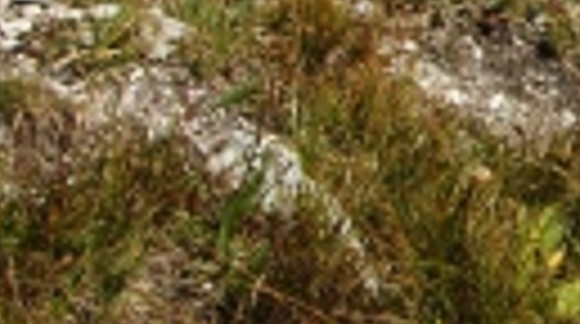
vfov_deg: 6.8
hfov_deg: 11.5
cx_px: 1003
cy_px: -58
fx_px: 2702
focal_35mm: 176
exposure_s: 1/200
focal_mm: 18
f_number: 8
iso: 100
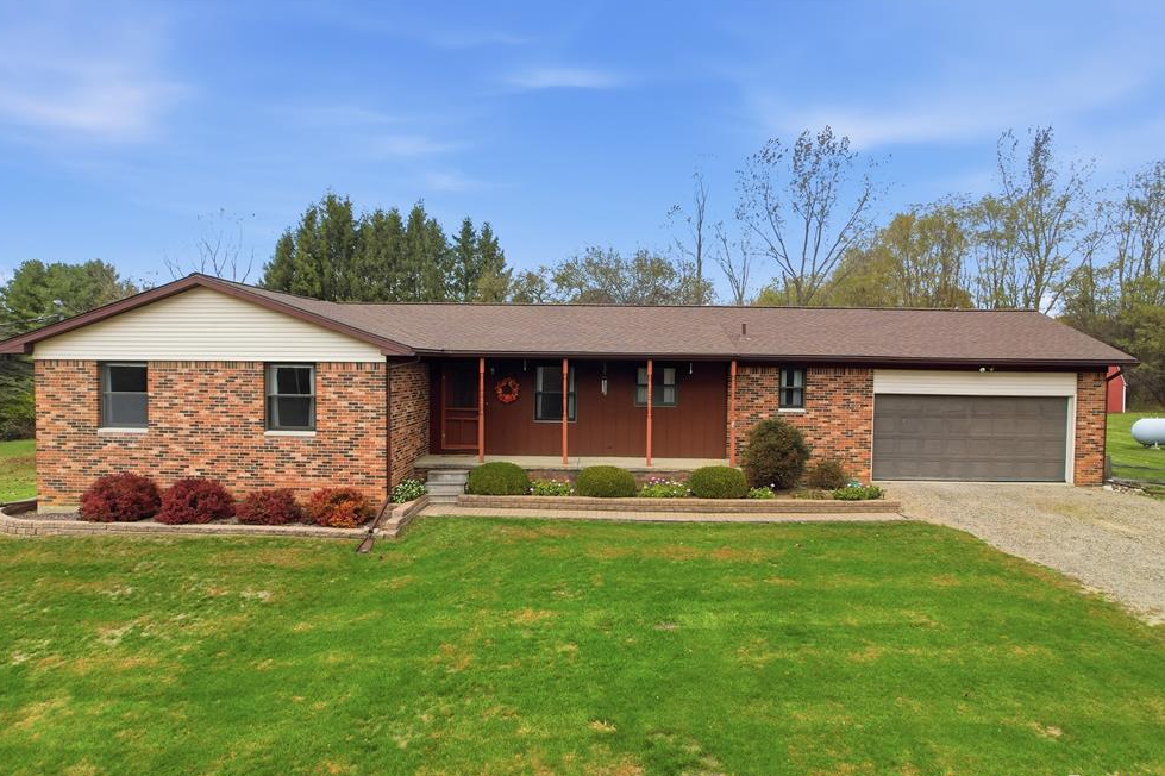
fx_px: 744
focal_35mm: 23
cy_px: 398
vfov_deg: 55.1
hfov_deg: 76.1
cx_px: 578
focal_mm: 8.4
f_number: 2.8
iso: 100
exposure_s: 1/320
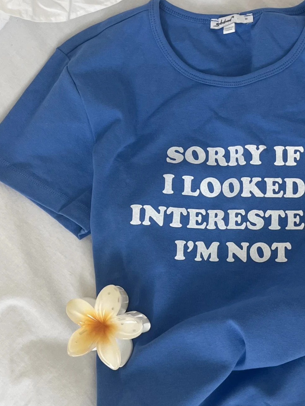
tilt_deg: -81.9
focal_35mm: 57
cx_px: 276
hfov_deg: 24.9
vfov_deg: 33.8
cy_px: 218
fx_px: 669
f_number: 1.6
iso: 125
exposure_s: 1/121
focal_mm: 5.1
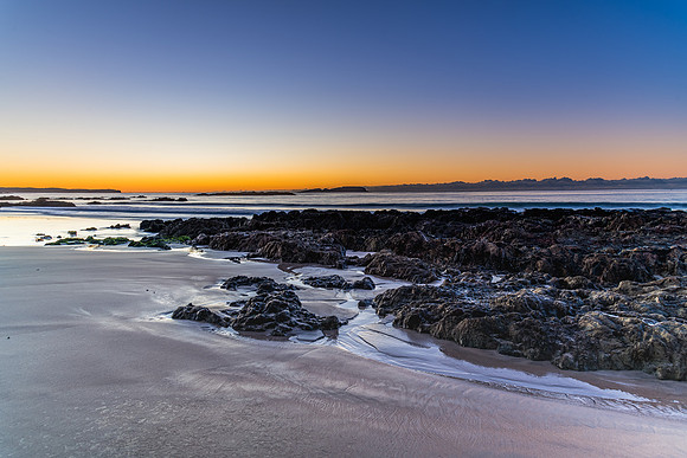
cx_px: 344
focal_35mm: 24
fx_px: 460
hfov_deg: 73.5
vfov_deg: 52.9
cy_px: 229
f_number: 8
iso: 80
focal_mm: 24
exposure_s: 1.3
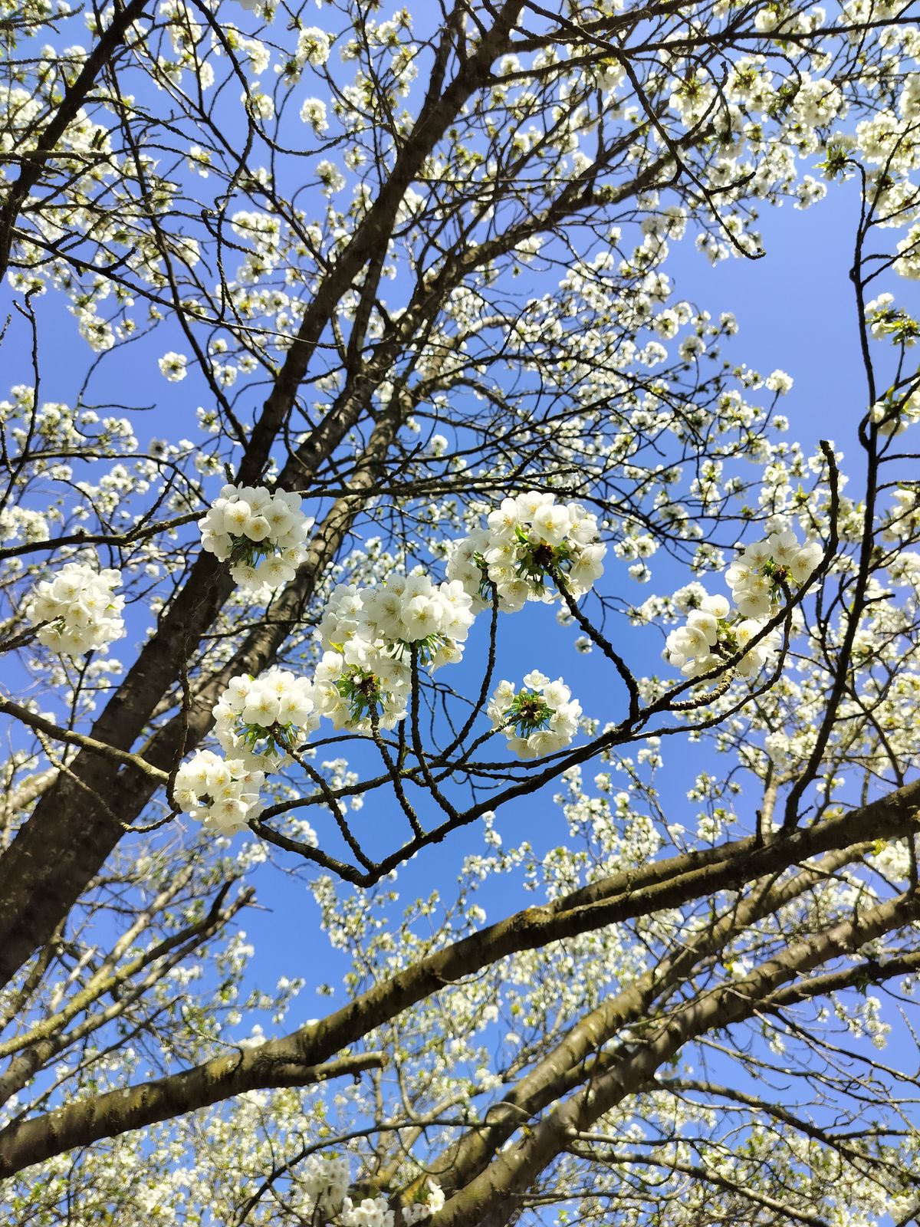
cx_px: 460
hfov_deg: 56.8
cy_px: 614
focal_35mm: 24
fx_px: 850
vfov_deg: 71.6
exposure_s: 1/609
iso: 100
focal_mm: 5.24
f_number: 1.7
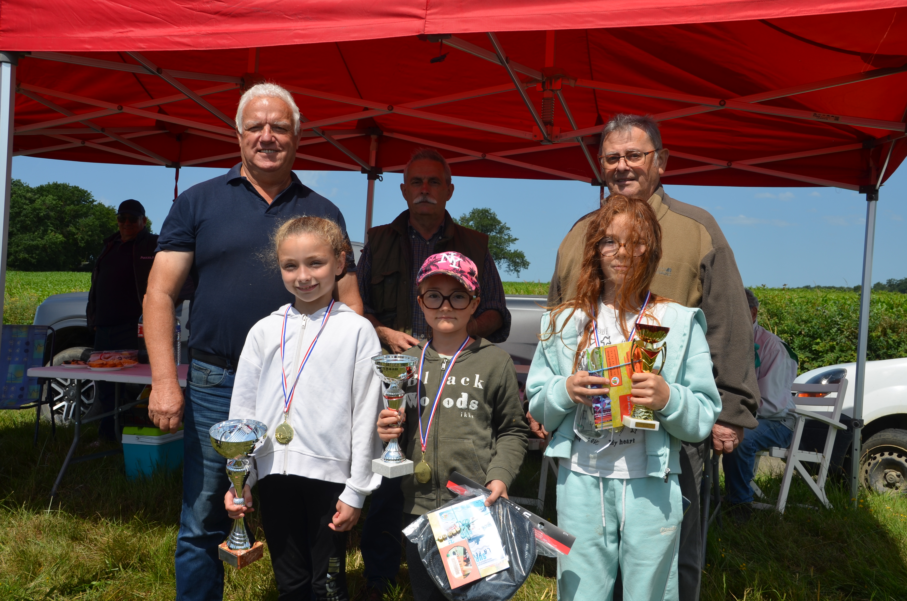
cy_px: 300
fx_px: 905
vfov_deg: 36.7
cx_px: 454
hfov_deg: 53.2
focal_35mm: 36
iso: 100
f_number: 9
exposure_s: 1/320
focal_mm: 24
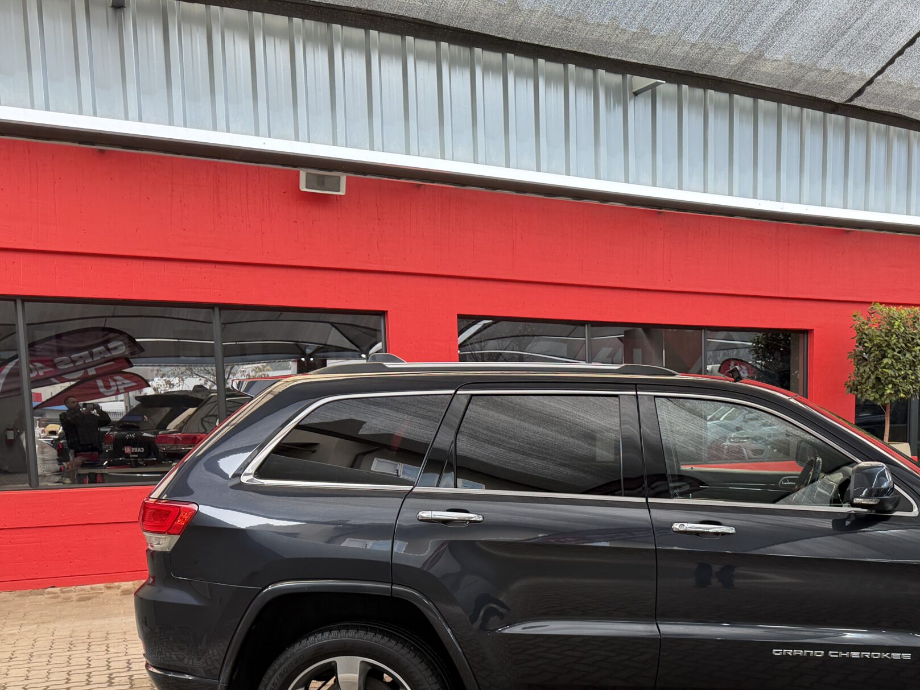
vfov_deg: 36.8
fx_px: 1010
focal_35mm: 38
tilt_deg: -6.4
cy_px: 518
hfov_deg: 46.9
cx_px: 710
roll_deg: +0.0
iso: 100
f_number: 1.78
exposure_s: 1/100
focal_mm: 6.76
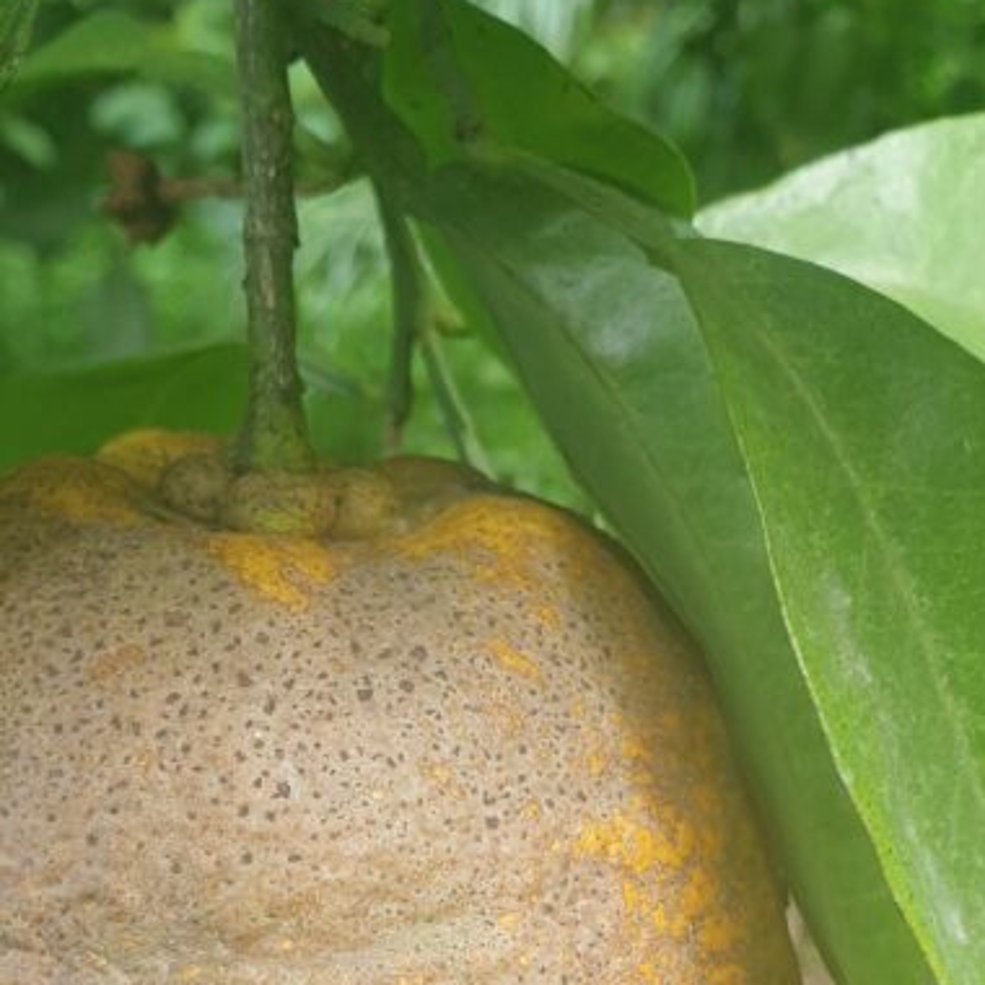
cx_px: 166
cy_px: 1047
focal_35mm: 62
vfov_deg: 25.9
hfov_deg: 27.1
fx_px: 1996
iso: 100
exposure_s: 1/100
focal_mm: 4.3
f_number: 2.4
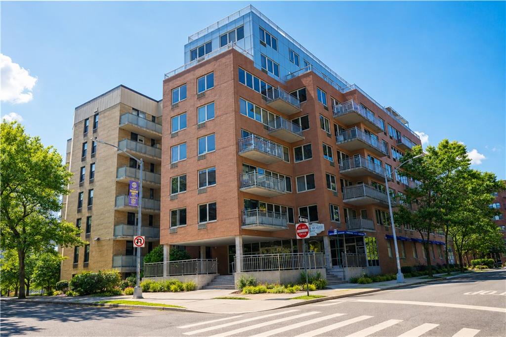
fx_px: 365
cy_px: 168
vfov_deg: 49.5
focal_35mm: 26
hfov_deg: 69.4
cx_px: 253
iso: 100
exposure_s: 1/100
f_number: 7.1
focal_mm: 26
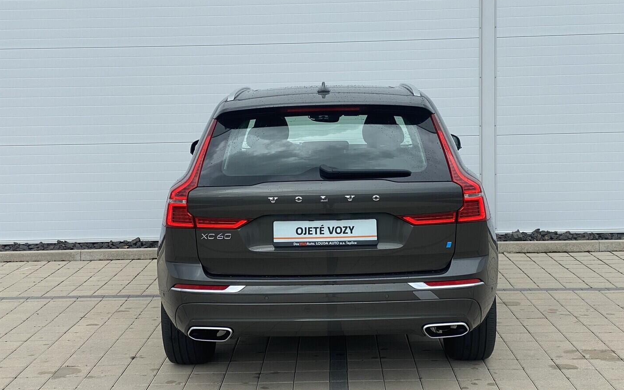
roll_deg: +0.9
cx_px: 315
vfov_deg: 23.1
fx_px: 952
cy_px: 189
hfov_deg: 36.3
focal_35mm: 56
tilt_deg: -6.1
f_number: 2
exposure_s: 1/564
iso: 20
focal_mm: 6
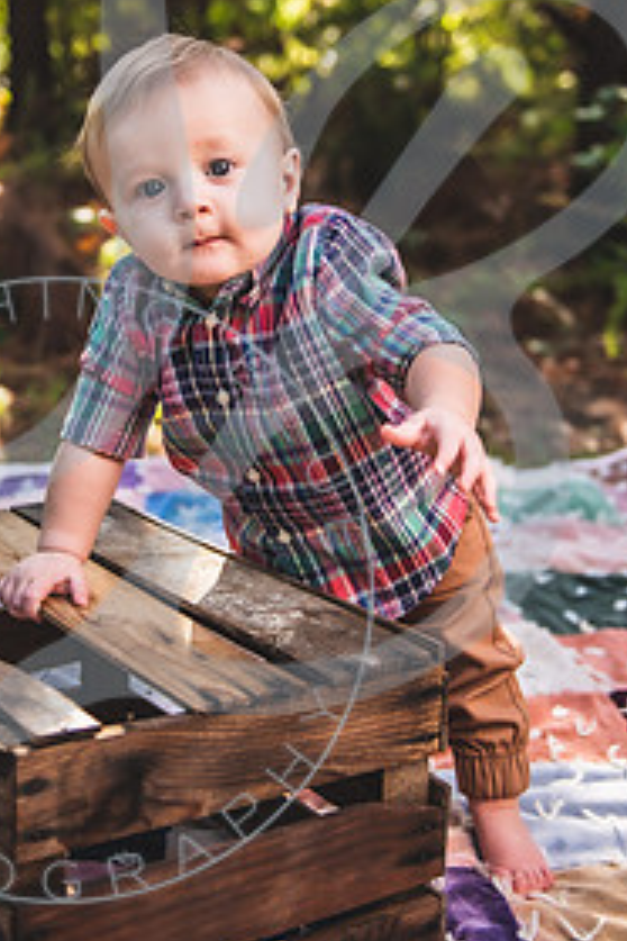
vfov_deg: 34.2
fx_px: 1515
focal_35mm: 58
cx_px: 212
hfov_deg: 23.3
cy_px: 334
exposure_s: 1/160
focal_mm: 36
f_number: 2.8
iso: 100
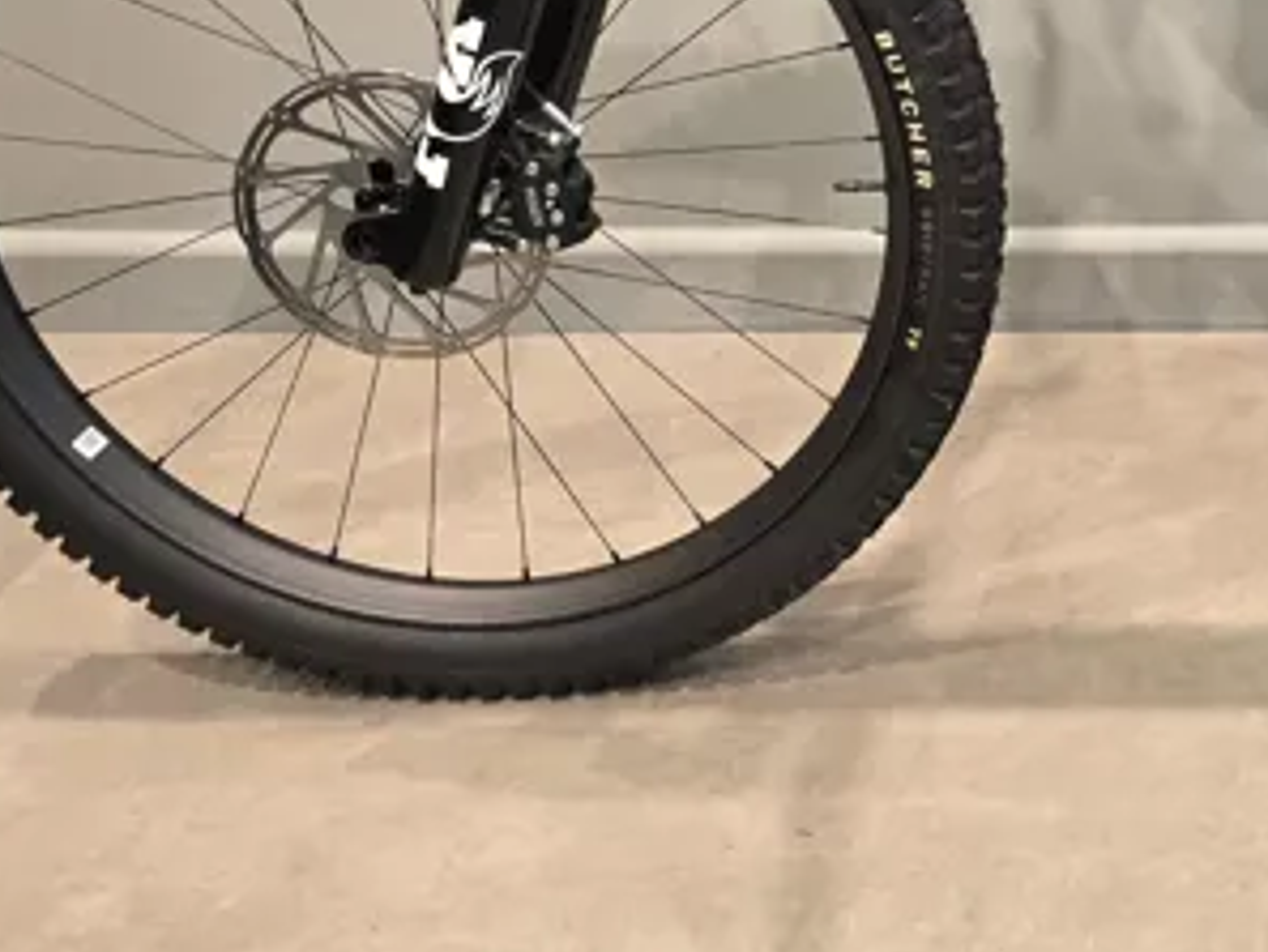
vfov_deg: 21.9
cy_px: -196
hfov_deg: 27.9
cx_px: 1456
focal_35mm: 62
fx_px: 2272
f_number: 1.7
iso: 125
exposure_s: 1/50
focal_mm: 6.3
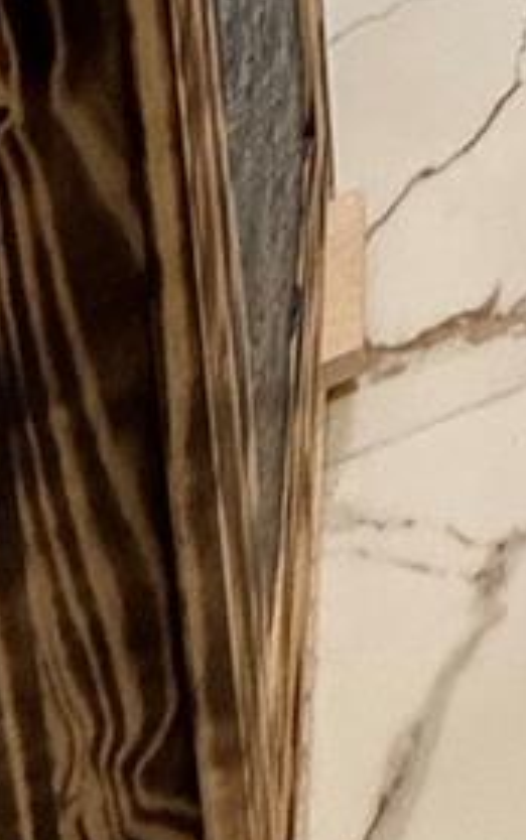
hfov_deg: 12.3
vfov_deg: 13.4
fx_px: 1879
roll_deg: -3.4
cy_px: -1390
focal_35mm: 82
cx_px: 1306
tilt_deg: -14.0
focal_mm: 2.22
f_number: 2.2
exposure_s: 1/60
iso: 200
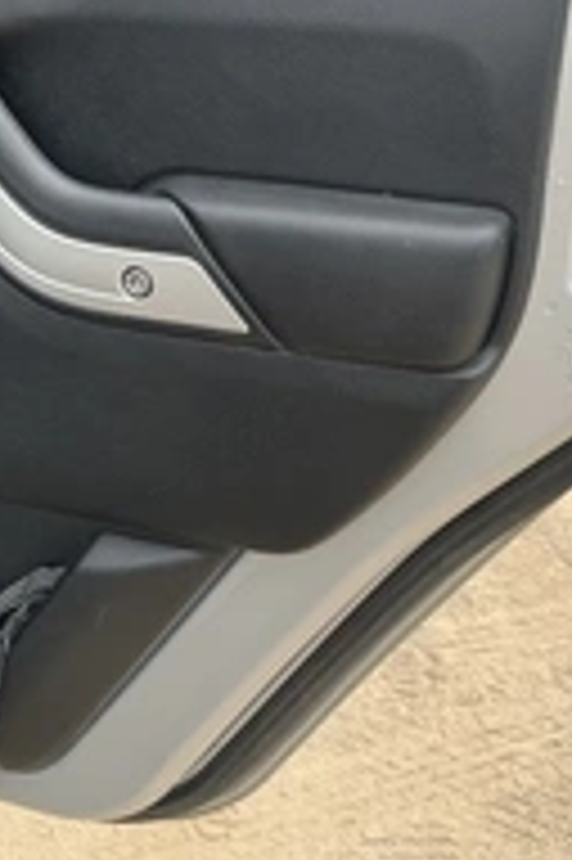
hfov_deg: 21.9
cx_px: 113
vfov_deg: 32.6
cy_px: 279
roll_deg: +1.1
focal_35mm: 61
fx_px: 1456
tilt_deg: -17.4
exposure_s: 1/391
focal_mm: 3
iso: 25
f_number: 1.8
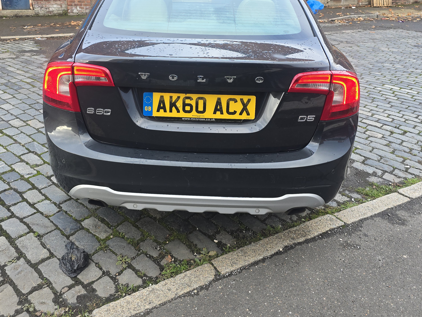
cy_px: 108
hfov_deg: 58.3
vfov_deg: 44.8
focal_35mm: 31
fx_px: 378
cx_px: 194
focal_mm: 6.3
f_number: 1.7
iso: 80
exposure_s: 1/180
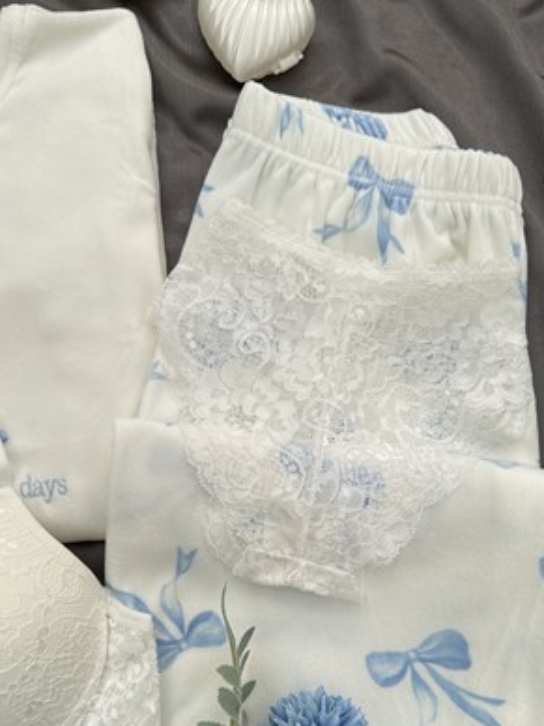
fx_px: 691
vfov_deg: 54.3
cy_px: 478
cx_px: 237
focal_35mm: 33
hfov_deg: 42.9
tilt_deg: -83.2
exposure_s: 1/729
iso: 80
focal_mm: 6.86
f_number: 1.78
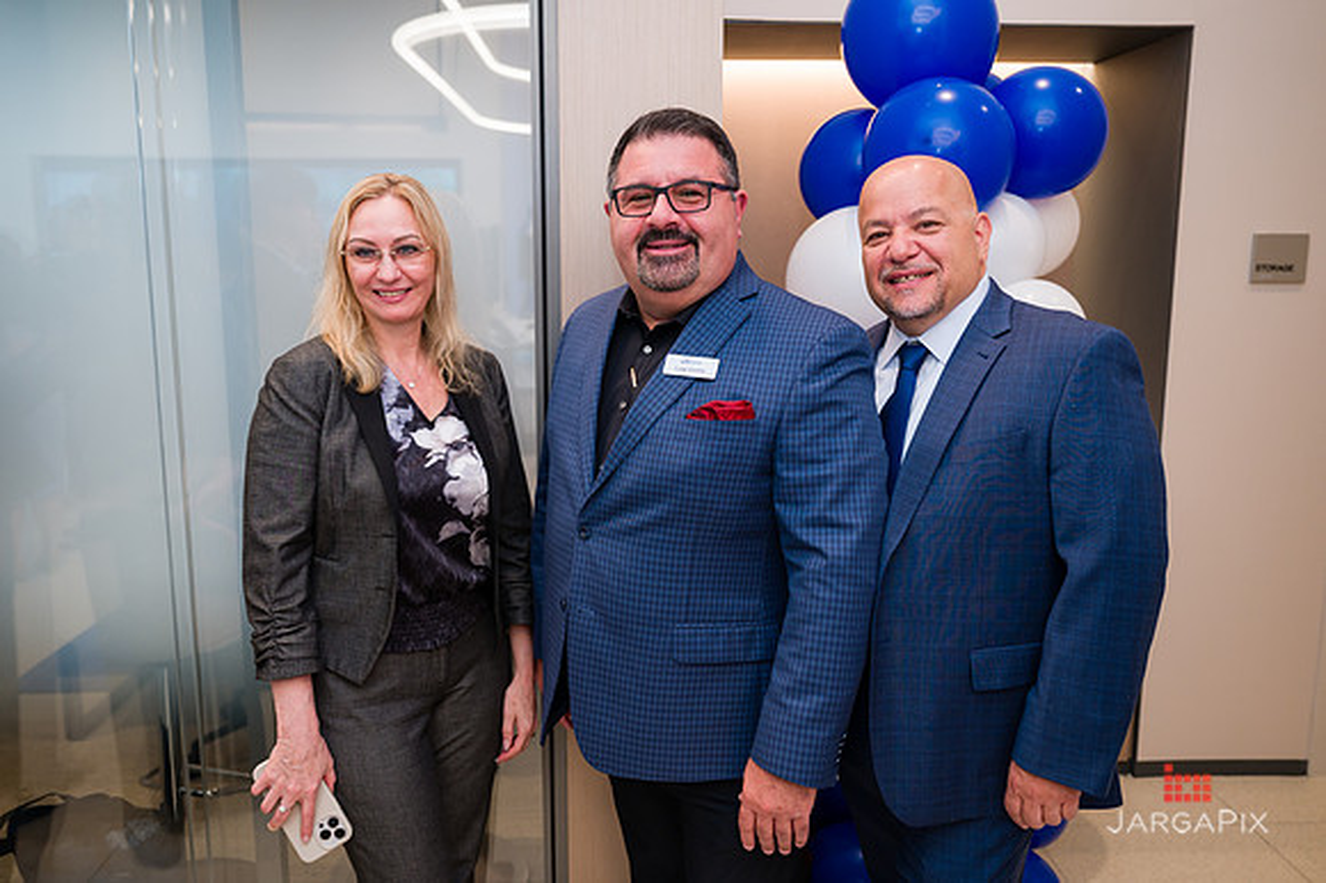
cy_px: 423
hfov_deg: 64.3
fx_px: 1054
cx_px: 656
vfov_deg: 45.4
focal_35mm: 29
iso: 500
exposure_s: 1/200
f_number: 3.2
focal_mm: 27
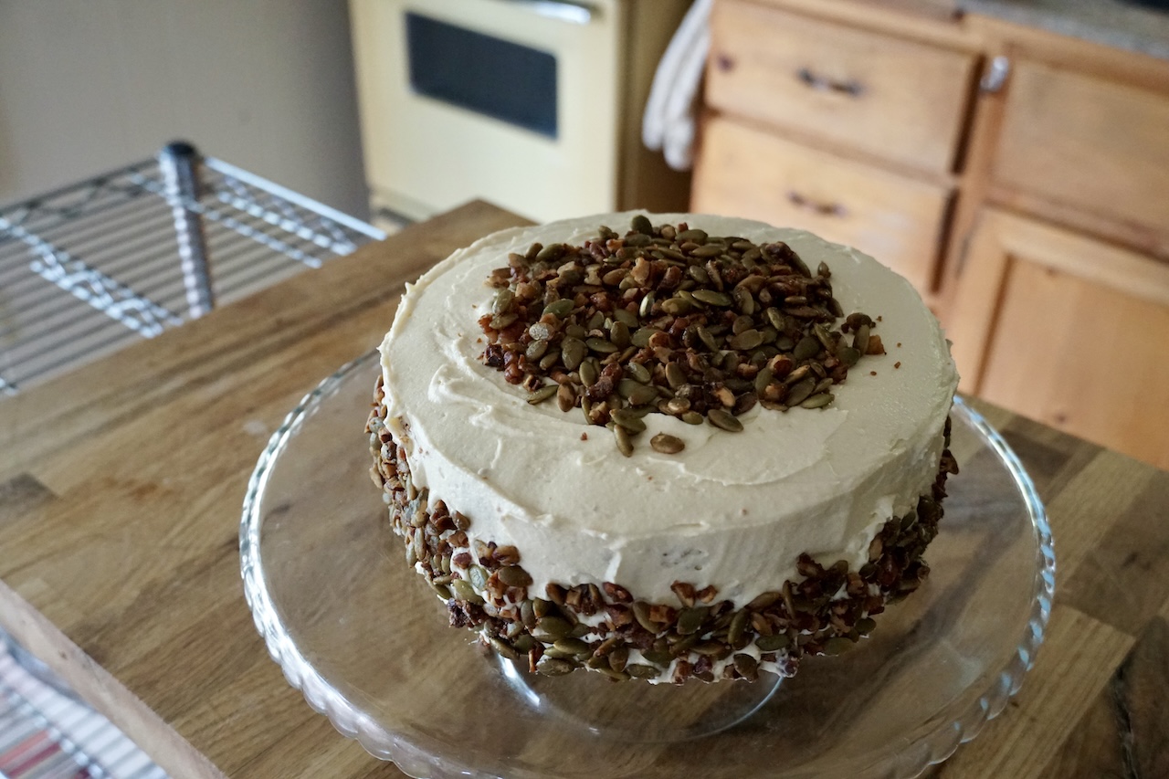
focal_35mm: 39
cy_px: 390
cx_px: 584
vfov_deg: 34.2
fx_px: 1266
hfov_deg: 49.6
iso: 4000
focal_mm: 26
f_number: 4
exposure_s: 1/160
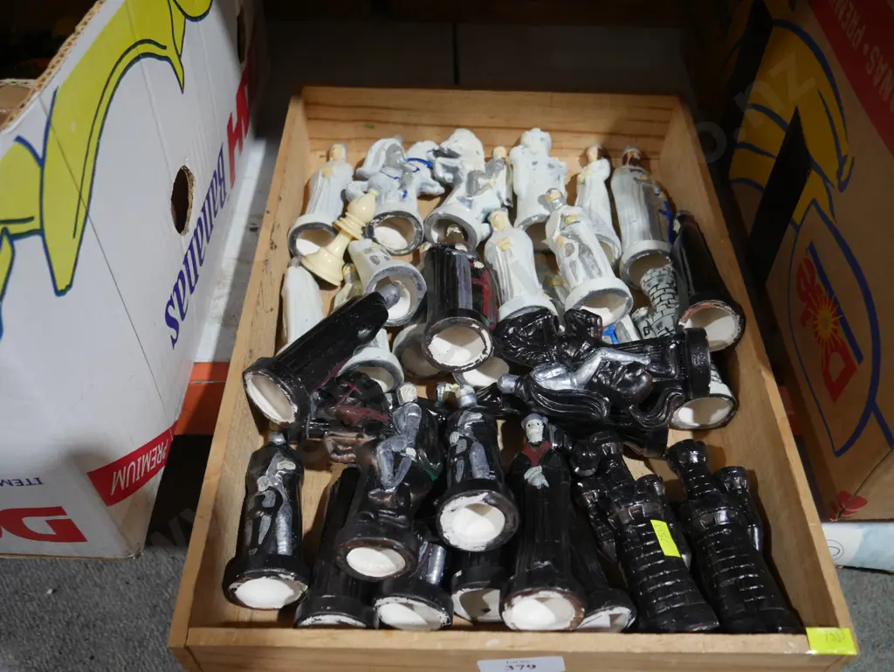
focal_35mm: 30
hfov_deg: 59.9
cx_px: 447
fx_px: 775
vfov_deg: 46.8
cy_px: 336
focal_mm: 15
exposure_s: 1/60
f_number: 3.6
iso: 400
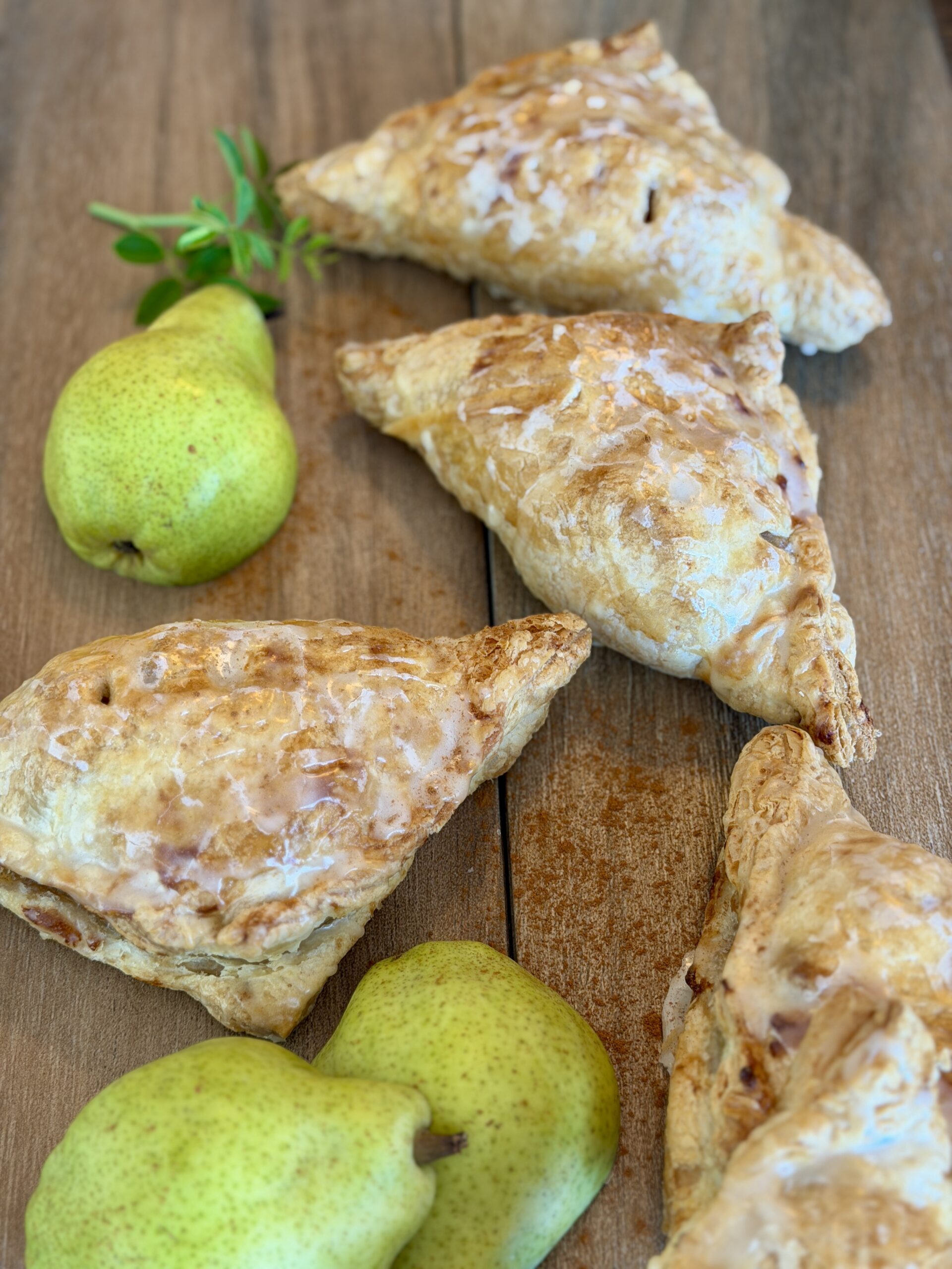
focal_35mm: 48
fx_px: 1760
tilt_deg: -57.1
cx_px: 476
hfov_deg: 30.3
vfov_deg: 39.7
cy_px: 634
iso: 100
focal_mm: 6.76
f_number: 1.78
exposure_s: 1/65
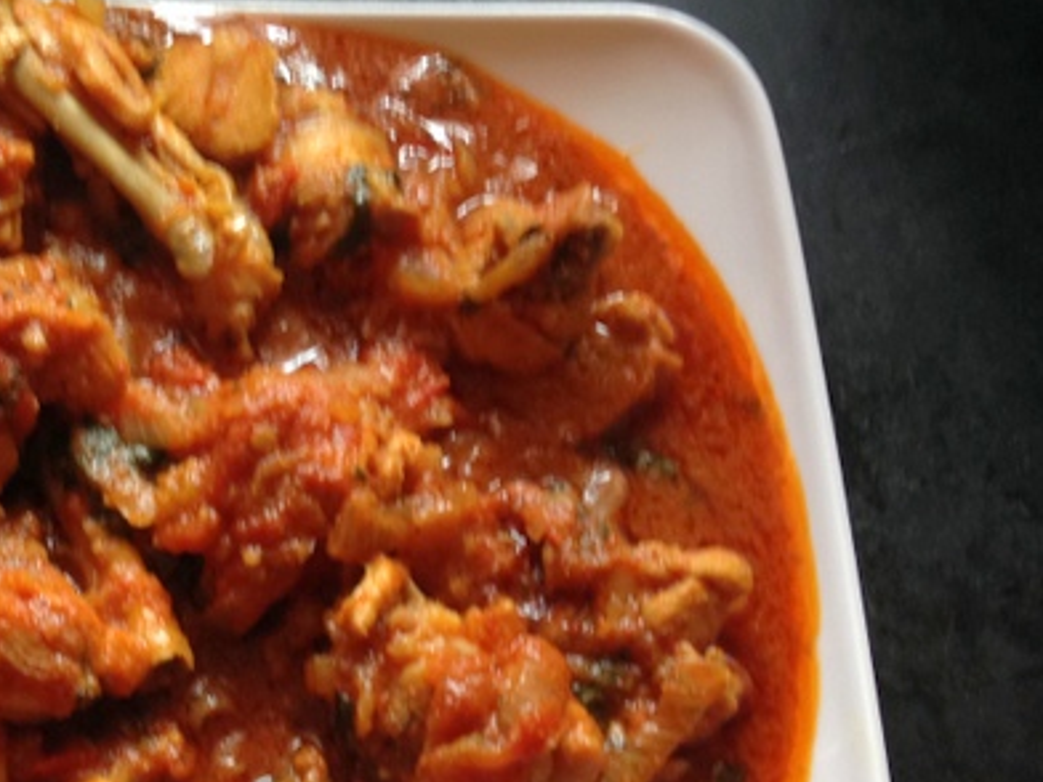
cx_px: 146
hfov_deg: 31.5
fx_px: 1778
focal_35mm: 59
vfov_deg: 24.5
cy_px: 610
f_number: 2.4
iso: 80
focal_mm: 4.12
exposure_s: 1/20
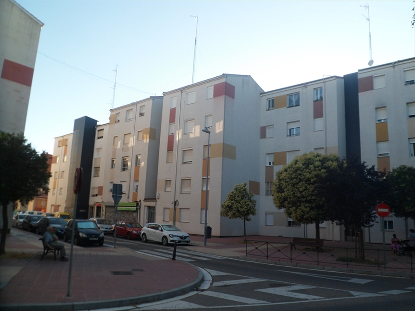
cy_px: 156
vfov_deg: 51.4
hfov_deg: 65.3
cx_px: 208
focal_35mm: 27
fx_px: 324
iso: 80
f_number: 3.3
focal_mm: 4.9
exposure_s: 1/350
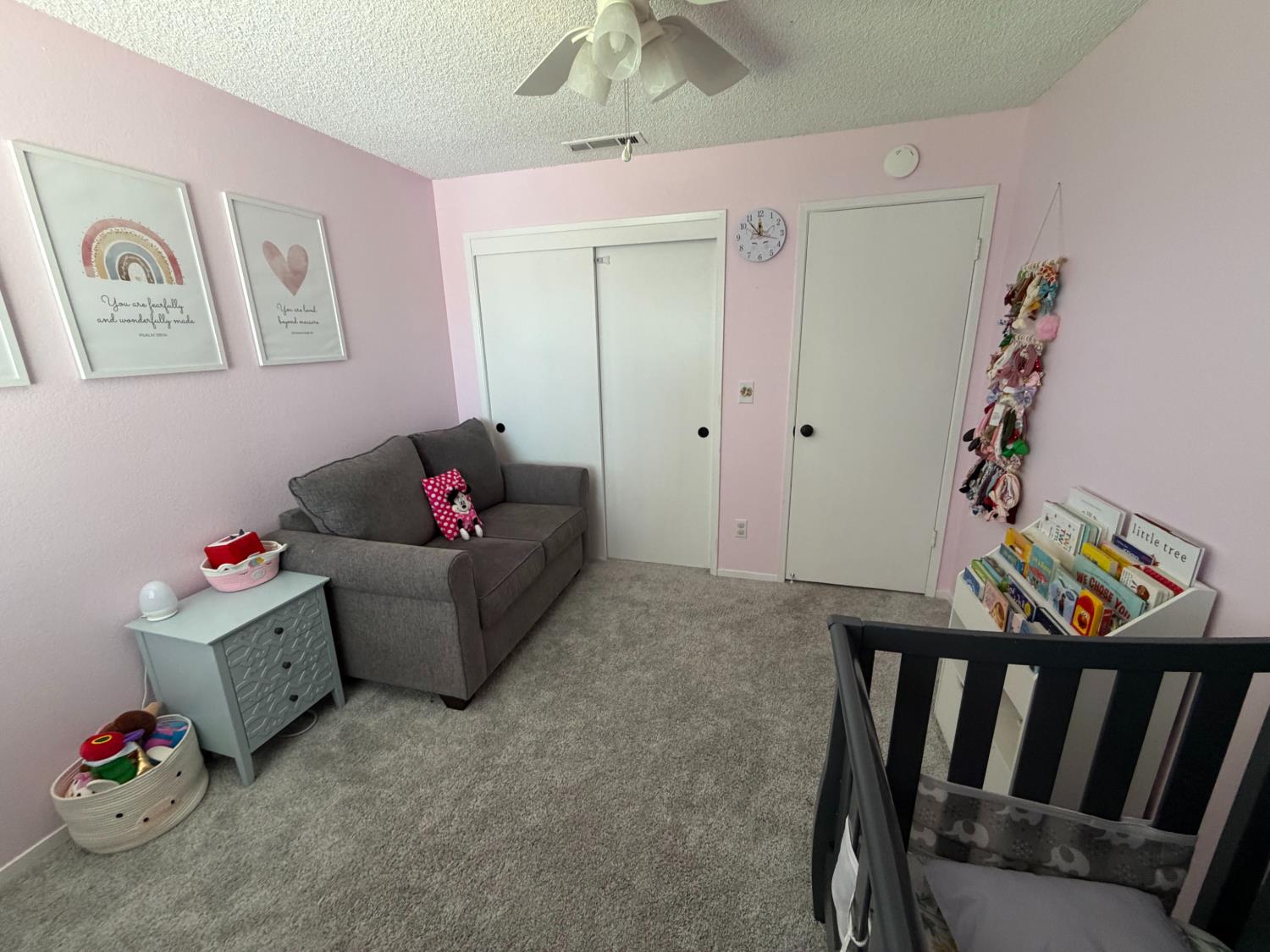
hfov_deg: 102.1
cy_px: 476
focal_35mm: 14
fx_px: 514
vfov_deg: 85.7
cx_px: 635
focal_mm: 2.22
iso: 320
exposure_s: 1/73
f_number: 2.2
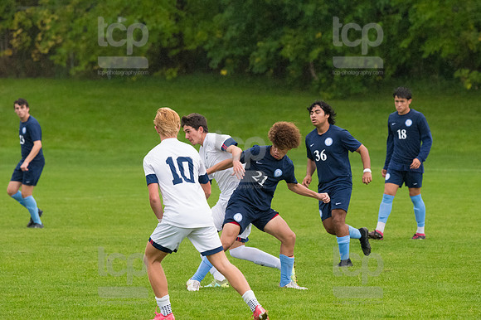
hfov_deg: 7.2
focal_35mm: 285
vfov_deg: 4.8
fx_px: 3806
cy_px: 160
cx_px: 240
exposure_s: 1/2000
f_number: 4.5
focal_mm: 190
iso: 2500
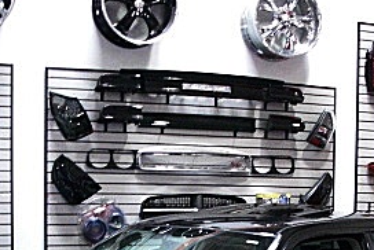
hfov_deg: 23.1
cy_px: 302
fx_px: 915
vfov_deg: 15.0
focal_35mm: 88
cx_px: 198
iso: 800
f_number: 2.8
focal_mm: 6.3
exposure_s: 1/60
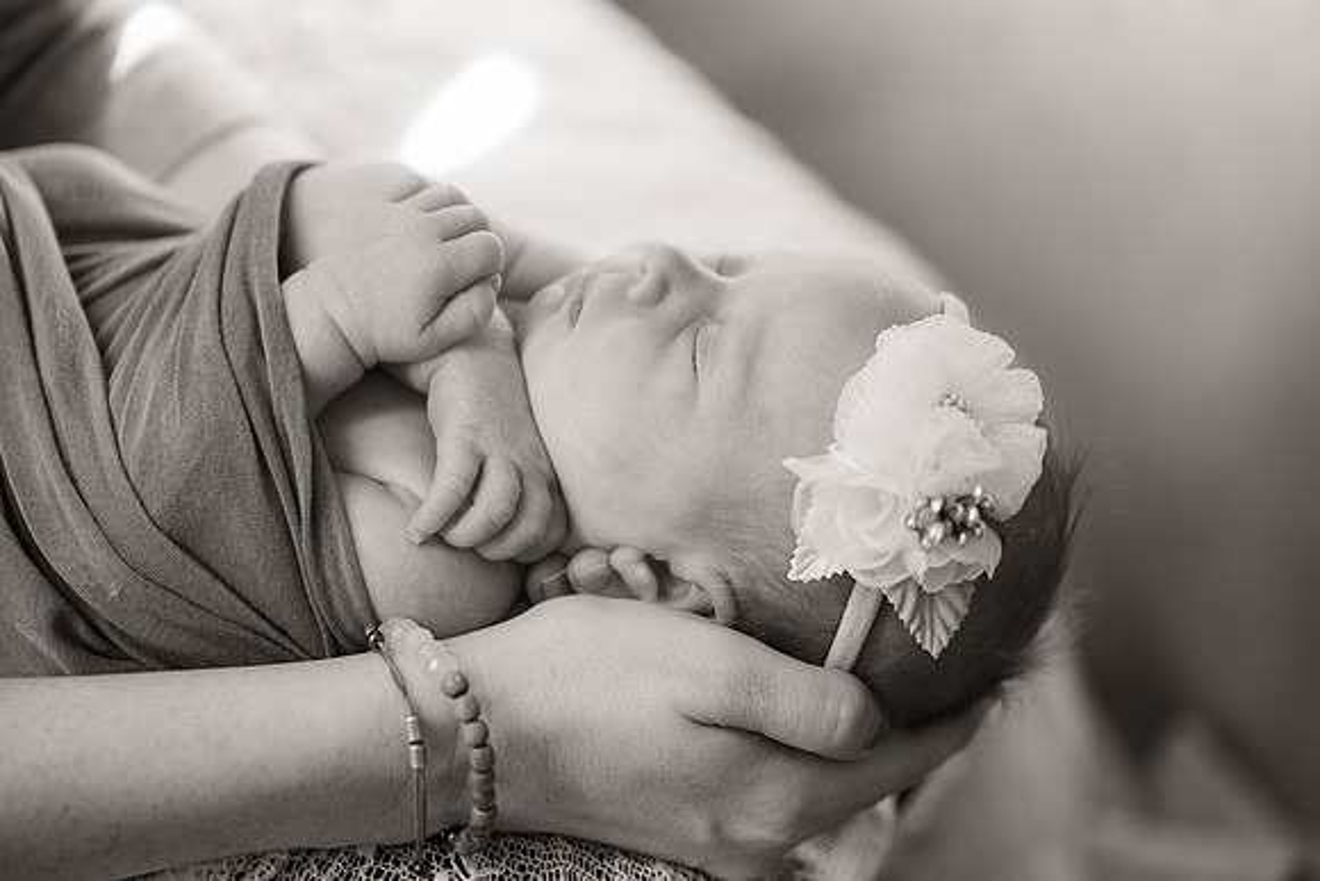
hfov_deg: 22.6
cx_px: 660
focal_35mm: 90
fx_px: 3301
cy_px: 440
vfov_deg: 15.2
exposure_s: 1/200
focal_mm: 90
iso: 640
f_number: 3.2
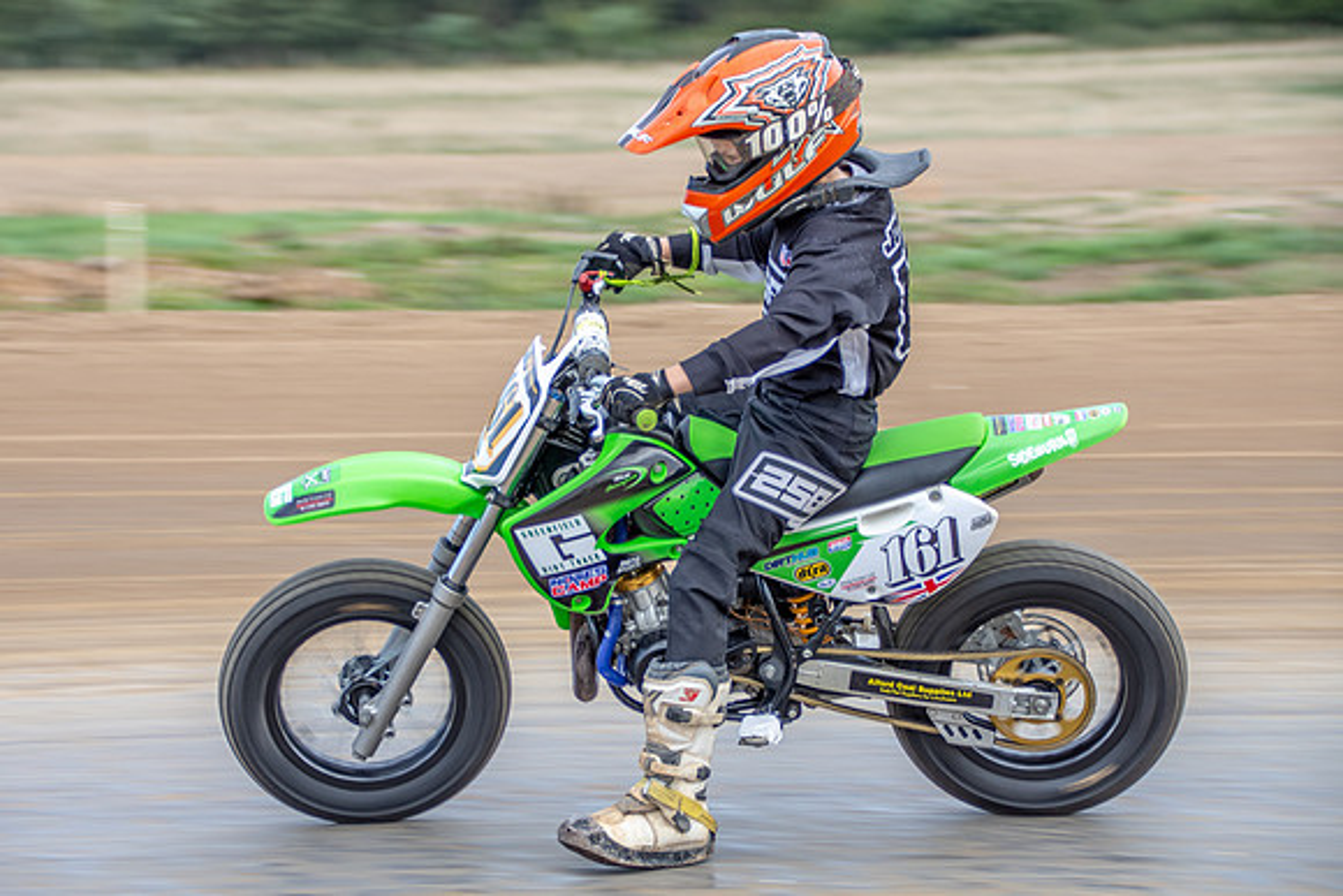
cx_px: 616
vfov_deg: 9.8
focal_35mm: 140
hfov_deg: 14.7
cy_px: 433
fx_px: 5214
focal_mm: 86
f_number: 6.3
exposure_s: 1/160
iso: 100
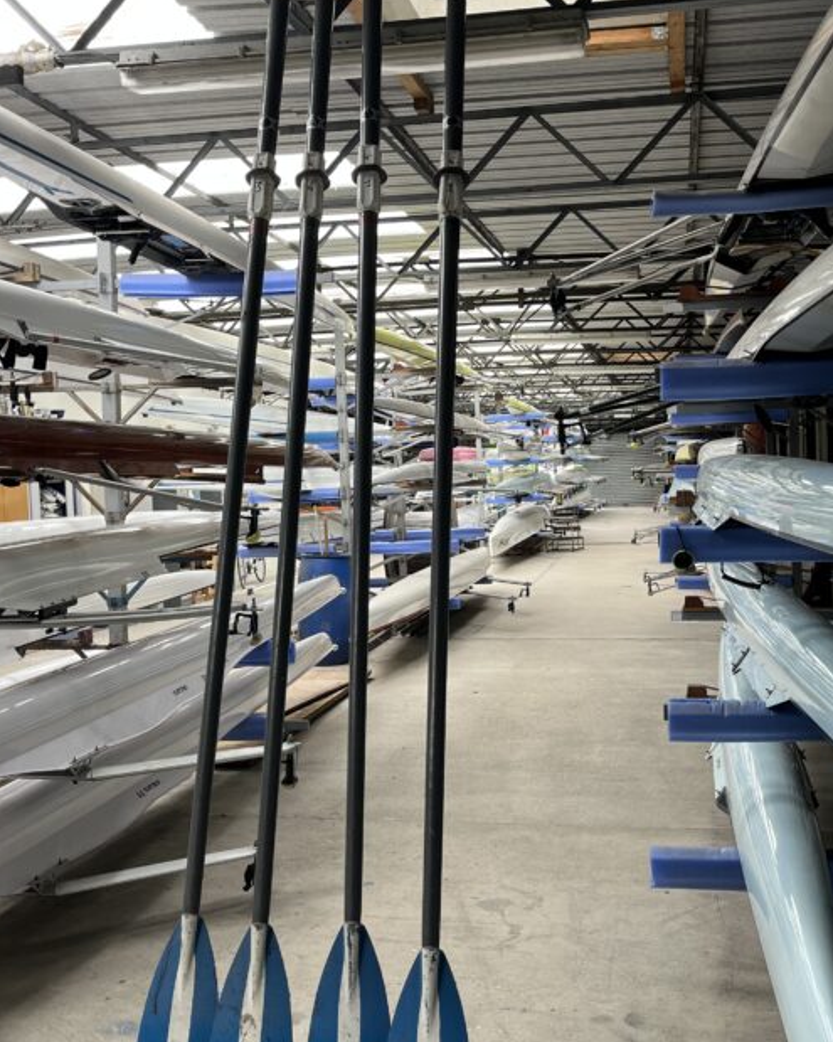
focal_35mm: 42
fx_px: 1295
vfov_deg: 43.8
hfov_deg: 35.7
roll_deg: +0.9
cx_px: 389
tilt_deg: -1.5
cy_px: 503
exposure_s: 1/129
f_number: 1.6
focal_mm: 5.1
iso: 32
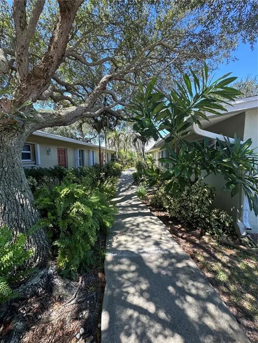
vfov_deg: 102.1
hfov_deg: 85.7
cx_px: 129
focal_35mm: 14
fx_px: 139
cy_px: 172
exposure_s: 1/282
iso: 40
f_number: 2.2
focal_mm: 2.22
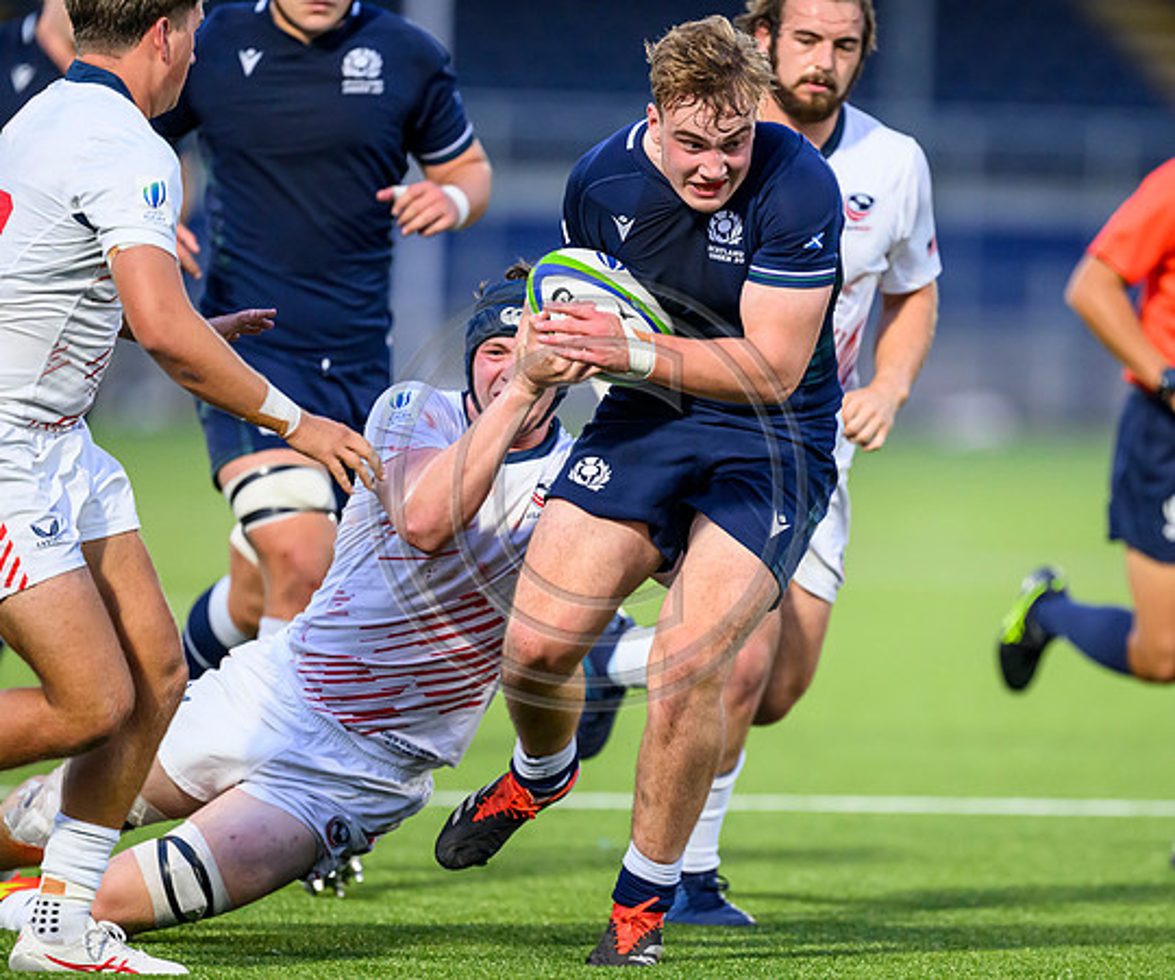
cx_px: 735
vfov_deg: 3.4
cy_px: 490
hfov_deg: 4.1
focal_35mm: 462
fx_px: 16330
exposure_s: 1/1250
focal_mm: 400
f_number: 3.2
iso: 4000
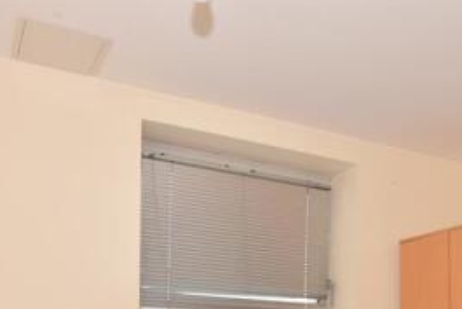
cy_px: 374
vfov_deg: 25.1
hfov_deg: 40.7
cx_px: 275
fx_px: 619
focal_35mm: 48
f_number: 7.1
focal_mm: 13
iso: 400
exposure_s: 1/40
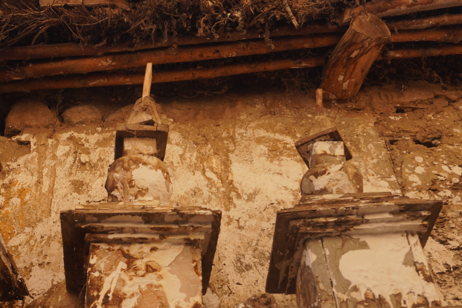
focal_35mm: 52
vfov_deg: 25.7
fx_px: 667
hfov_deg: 37.8
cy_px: 230
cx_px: 152
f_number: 8
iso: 100
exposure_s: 1/50
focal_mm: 20
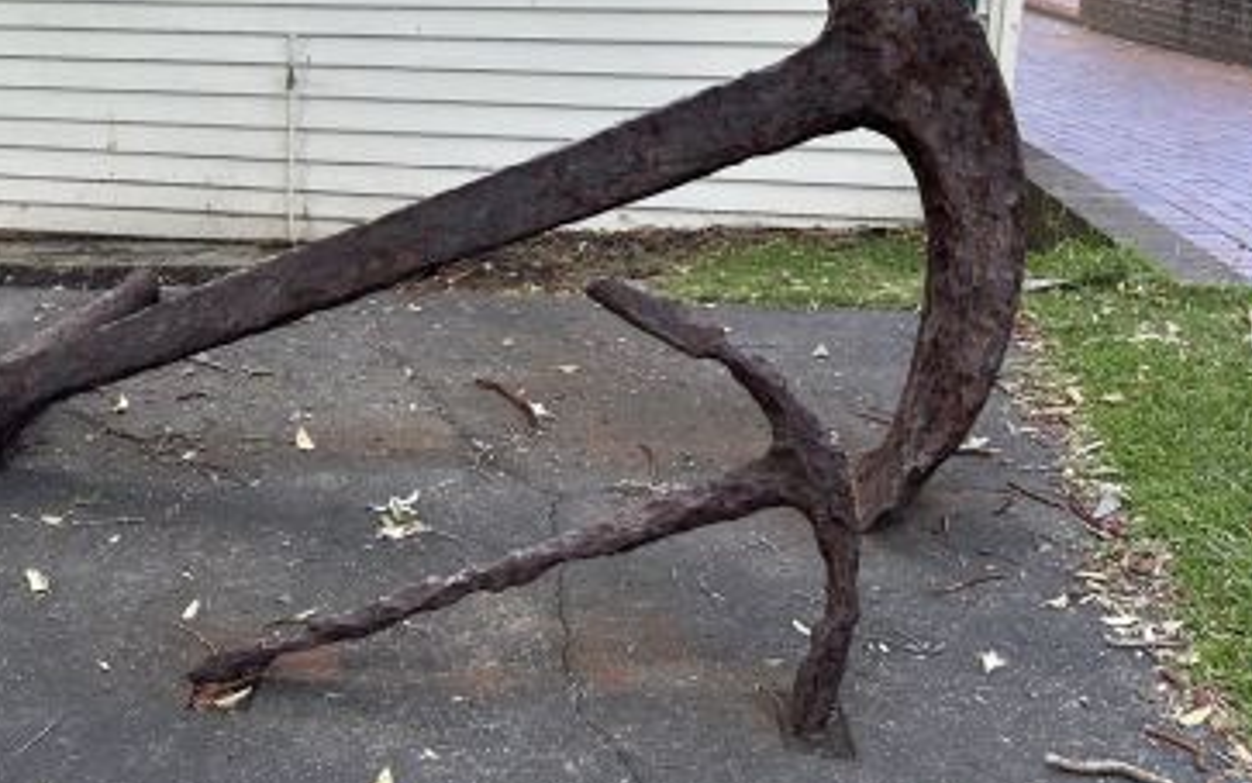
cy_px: 176
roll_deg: +0.8
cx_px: 241
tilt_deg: -11.4
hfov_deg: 44.7
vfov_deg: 30.0
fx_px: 1433
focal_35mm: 42
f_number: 1.78
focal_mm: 6.86
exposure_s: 1/404
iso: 80
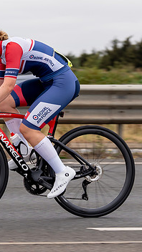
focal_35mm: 232
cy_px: 85
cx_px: 7
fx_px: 1553
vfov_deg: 9.3
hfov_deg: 5.2
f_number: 4
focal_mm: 70
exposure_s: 1/320
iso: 100
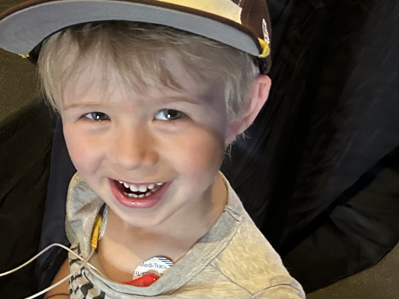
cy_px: 100
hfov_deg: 25.5
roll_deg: +8.1
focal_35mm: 67
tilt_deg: -34.9
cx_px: -99
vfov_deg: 21.8
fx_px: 772
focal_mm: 5.7
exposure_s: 1/40
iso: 500
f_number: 1.5
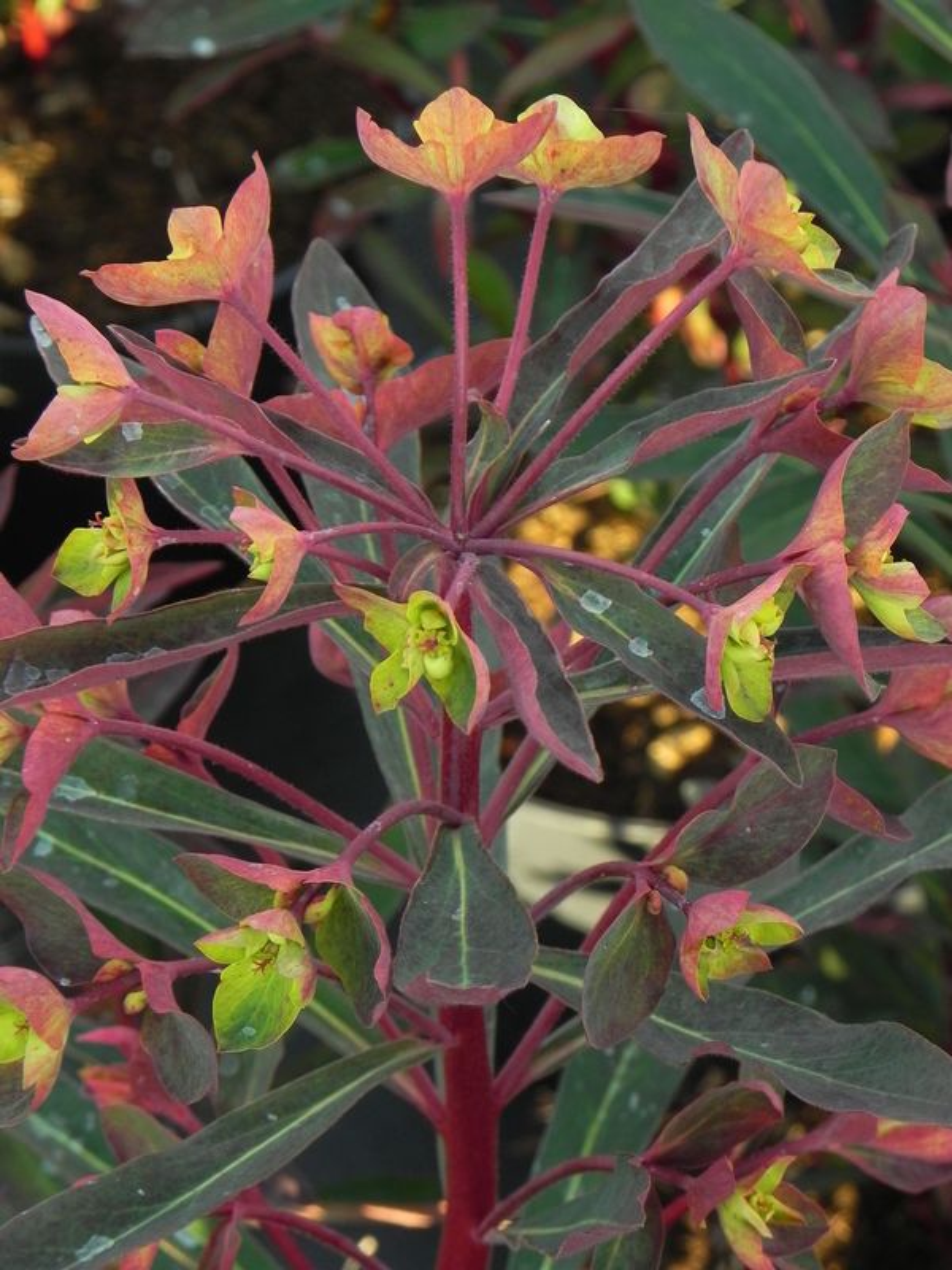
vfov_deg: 12.2
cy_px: 635
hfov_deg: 9.2
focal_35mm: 162
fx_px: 5940
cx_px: 476
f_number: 5
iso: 160
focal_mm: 28.8
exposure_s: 1/80
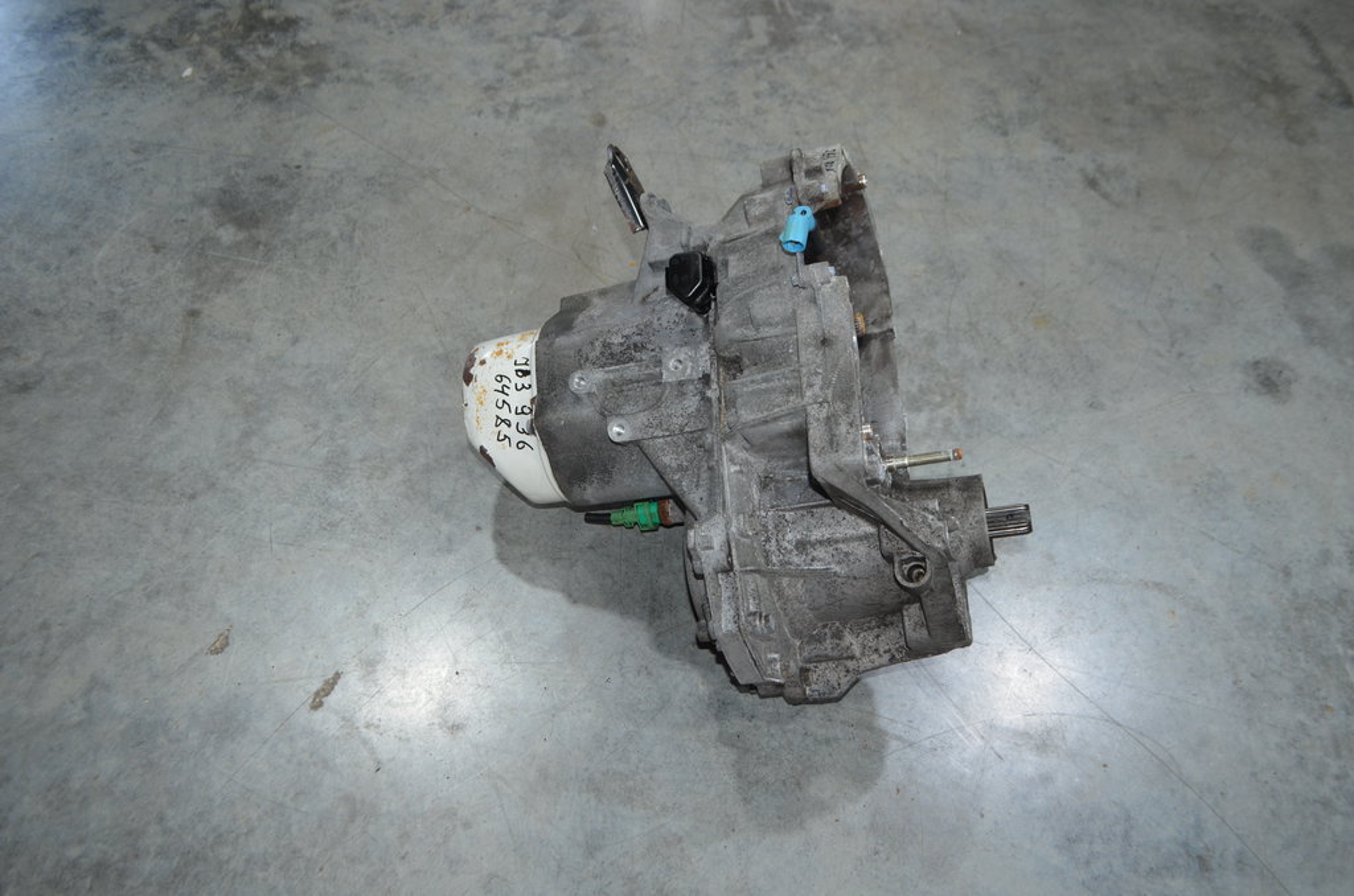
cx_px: 677
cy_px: 448
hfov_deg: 62.0
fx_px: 1126
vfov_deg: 43.4
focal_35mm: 30
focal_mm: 20
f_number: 3.8
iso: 400
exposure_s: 1/60
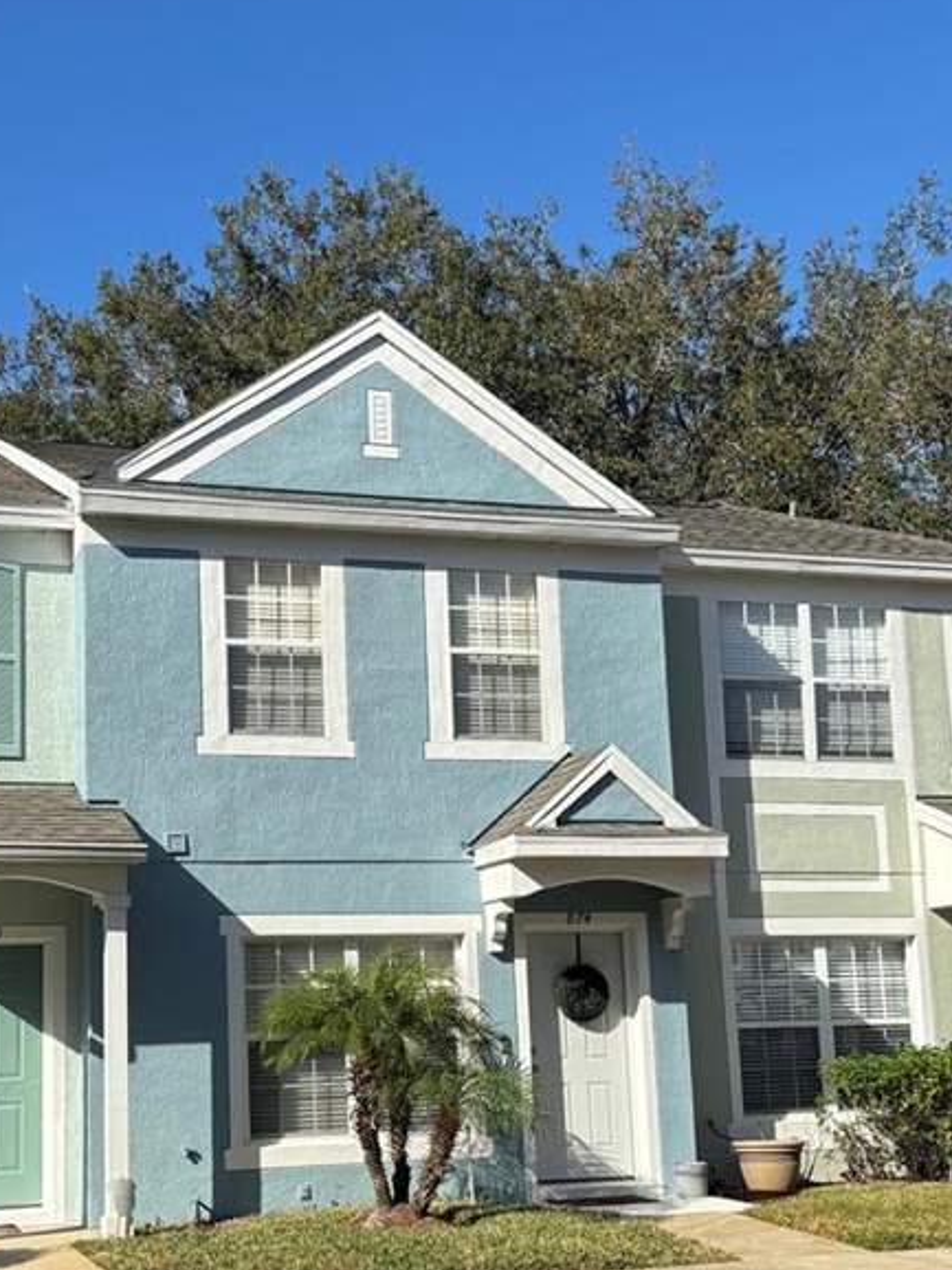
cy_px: 788
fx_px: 1759
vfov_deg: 39.4
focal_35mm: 48
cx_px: 356
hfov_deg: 30.2
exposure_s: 1/3650
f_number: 1.6
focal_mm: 5.96
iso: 50
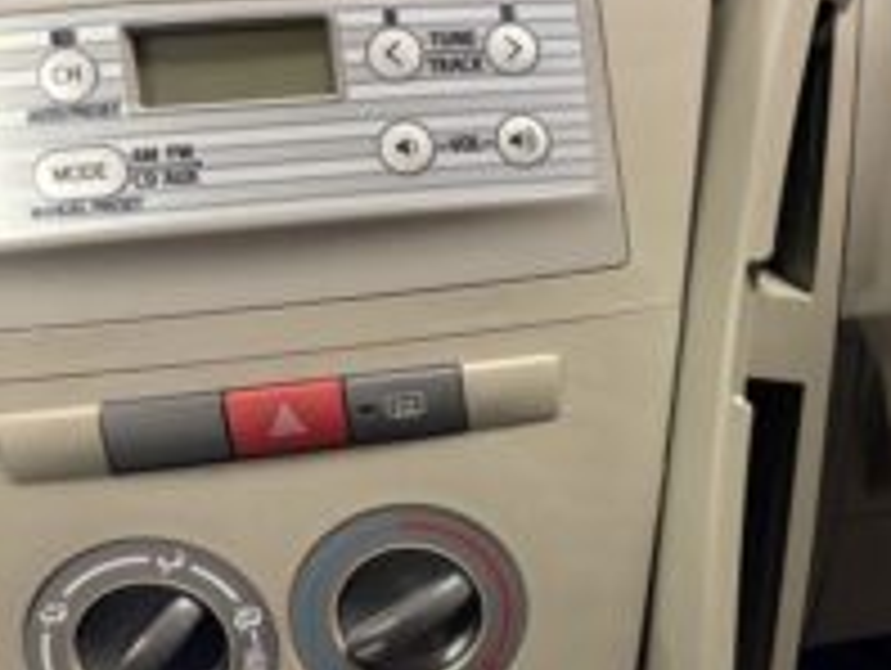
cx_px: 783
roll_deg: +1.0
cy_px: 407
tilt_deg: -31.7
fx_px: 1185
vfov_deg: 31.5
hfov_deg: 38.7
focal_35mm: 46
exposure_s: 1/30
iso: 640
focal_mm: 5.96
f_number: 1.6
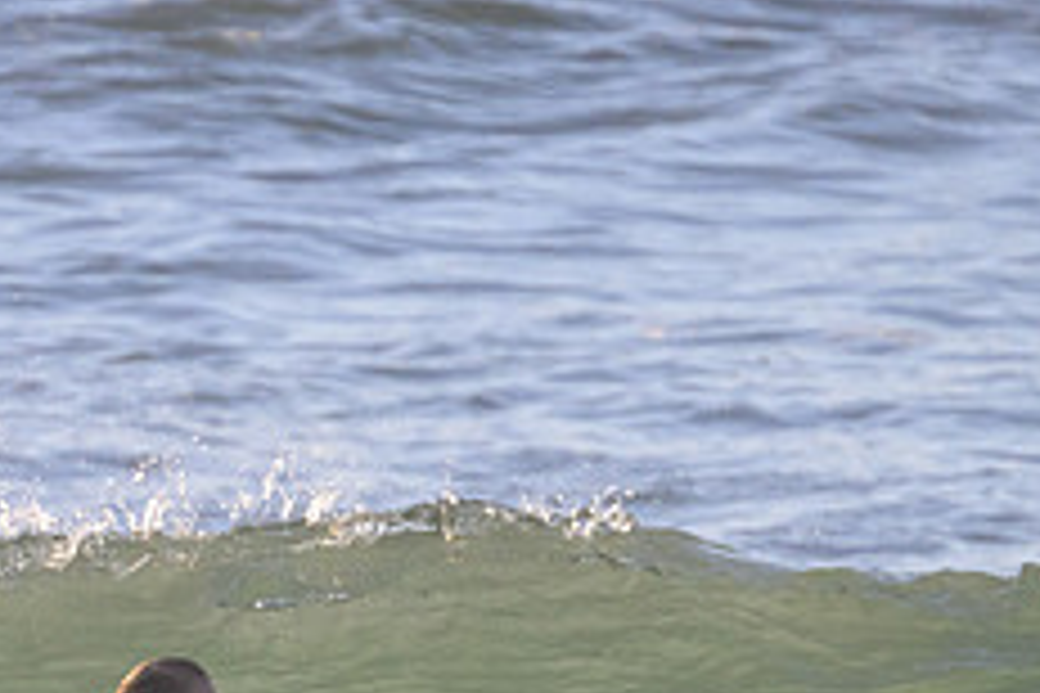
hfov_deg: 1.3
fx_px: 46334
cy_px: 794
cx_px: 131
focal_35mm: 1604
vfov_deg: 0.9
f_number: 11
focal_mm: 640
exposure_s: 1/2000
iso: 2800
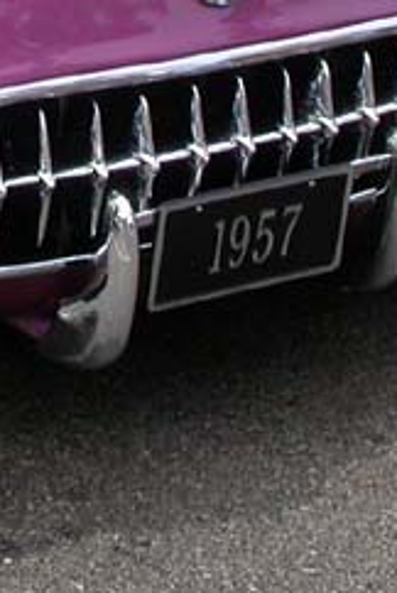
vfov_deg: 12.0
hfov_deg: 8.0
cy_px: -137
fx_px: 2754
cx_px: -240
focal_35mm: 167
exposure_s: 1/227
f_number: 6
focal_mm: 7.85
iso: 100
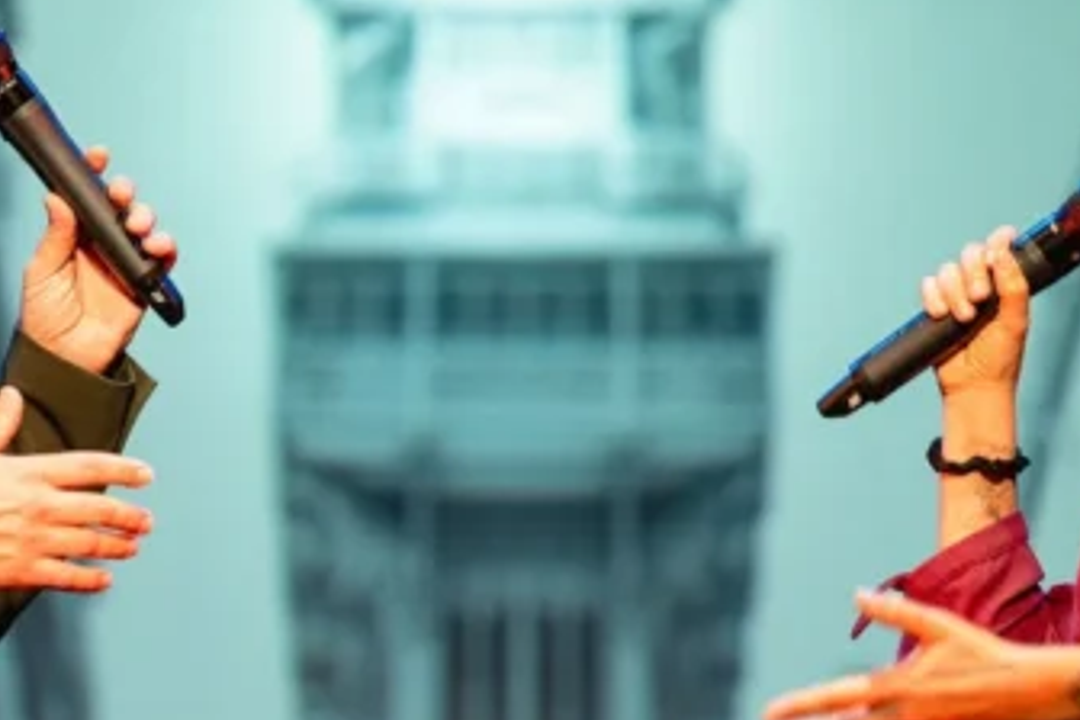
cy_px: 405
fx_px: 6000
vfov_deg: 6.9
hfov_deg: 10.3
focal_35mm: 200
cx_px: 461
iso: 400
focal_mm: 85
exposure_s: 1/160
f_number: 1.4
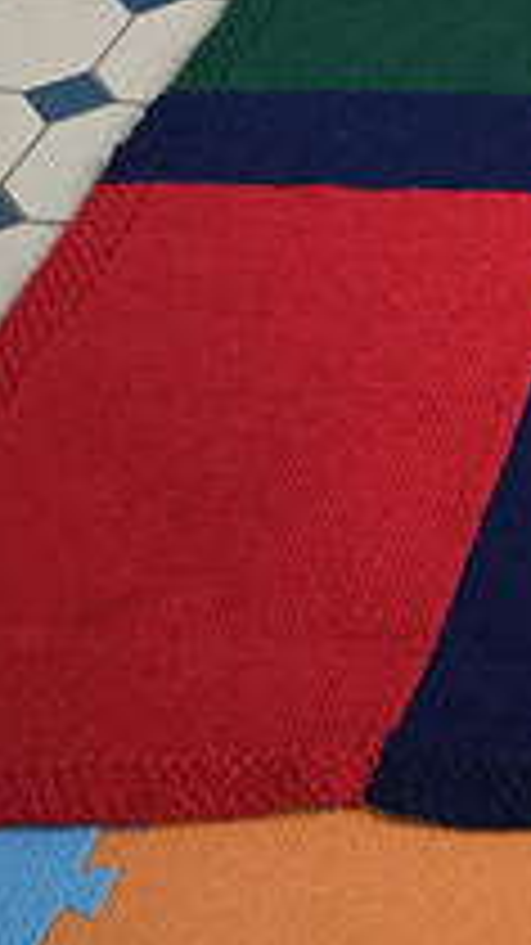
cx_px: 1030
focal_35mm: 103
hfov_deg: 10.8
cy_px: 382
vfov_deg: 20.7
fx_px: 2580
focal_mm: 3.3
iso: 100
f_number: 2.4
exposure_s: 1/33
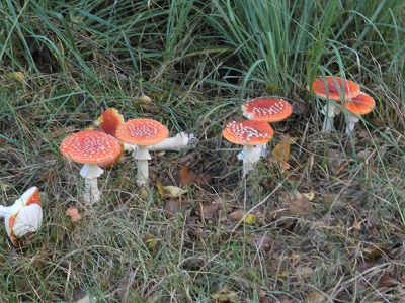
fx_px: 1345
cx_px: 202
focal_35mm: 115
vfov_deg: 12.9
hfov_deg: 17.1
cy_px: 152
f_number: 5.6
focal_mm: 20.5
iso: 200
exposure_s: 1/6
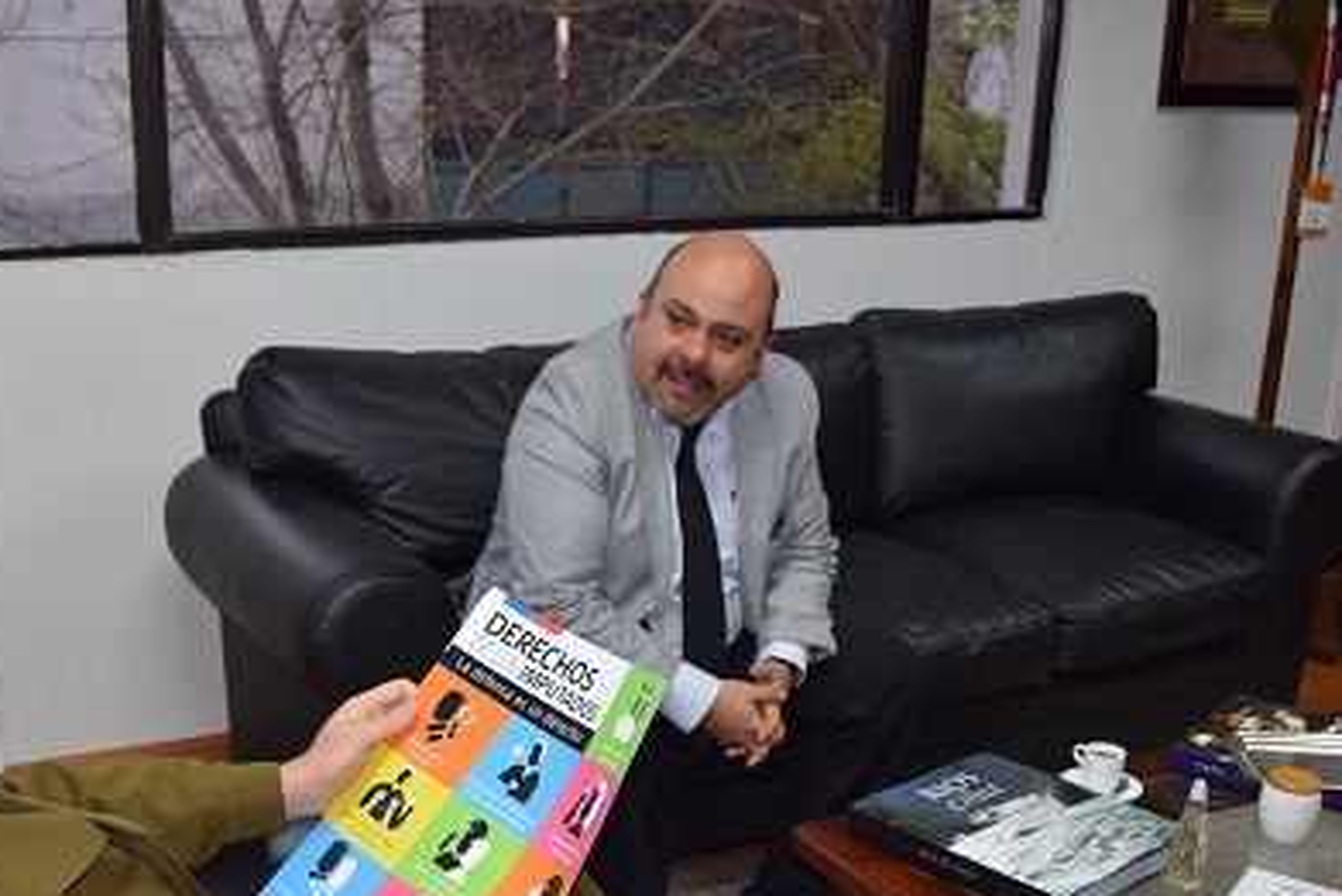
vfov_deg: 28.8
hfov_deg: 42.4
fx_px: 1715
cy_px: 683
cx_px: 511
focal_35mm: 46
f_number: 4.5
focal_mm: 20
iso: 800
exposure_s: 1/80
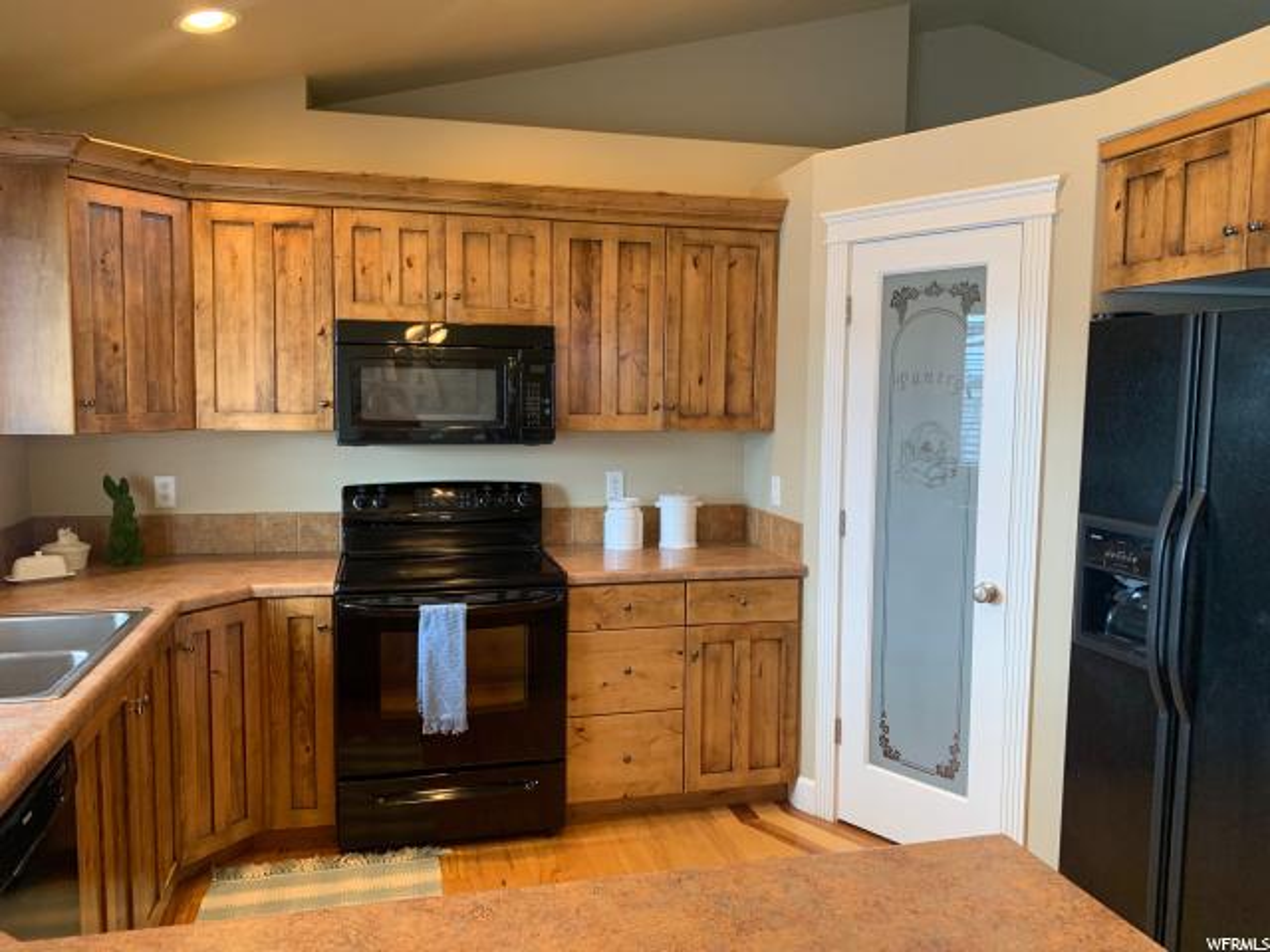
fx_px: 954
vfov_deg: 53.1
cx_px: 635
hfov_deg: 67.3
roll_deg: -0.8
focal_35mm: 26
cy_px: 476
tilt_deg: -5.2
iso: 100
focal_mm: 4.25
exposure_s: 1/60
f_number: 1.8
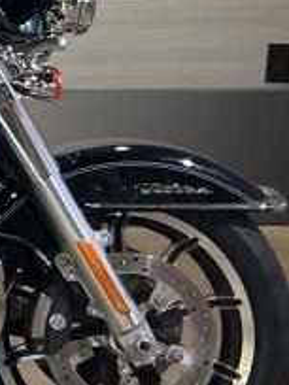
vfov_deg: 16.9
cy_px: 2
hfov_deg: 11.2
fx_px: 1269
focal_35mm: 114
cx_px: -376
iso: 100
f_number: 1.8
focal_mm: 3
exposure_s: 1/60
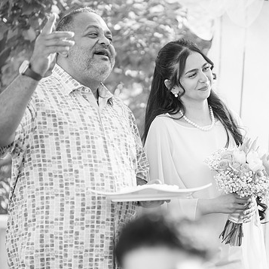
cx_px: 204
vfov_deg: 8.5
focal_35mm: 207
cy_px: 135
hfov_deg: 8.4
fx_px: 1820
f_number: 2
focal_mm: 150
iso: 320
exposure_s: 1/2500
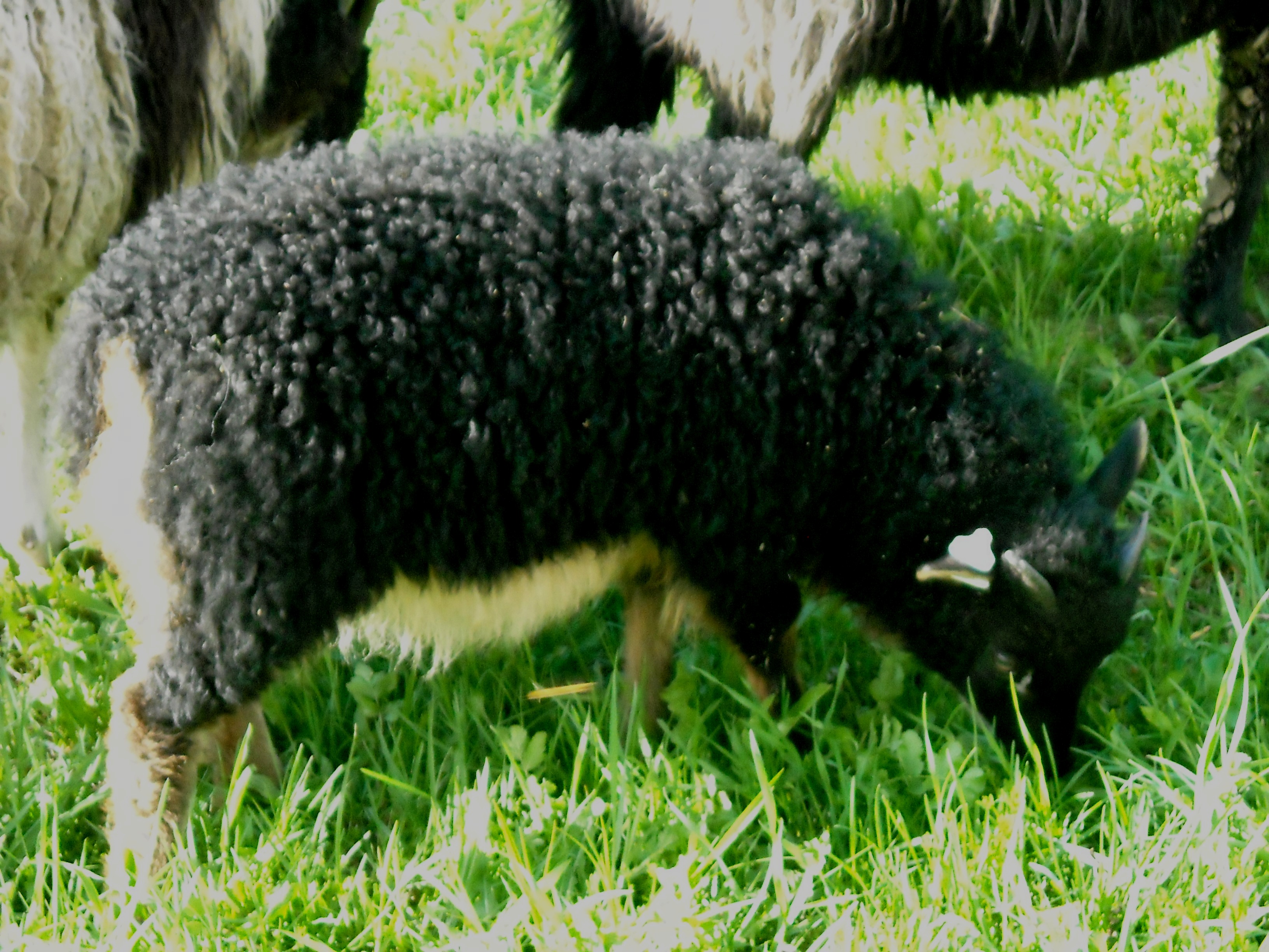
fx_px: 3849
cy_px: 476
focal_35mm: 105
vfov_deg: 14.1
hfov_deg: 18.7
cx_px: 634
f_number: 4.7
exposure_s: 1/135
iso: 800
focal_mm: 17.1
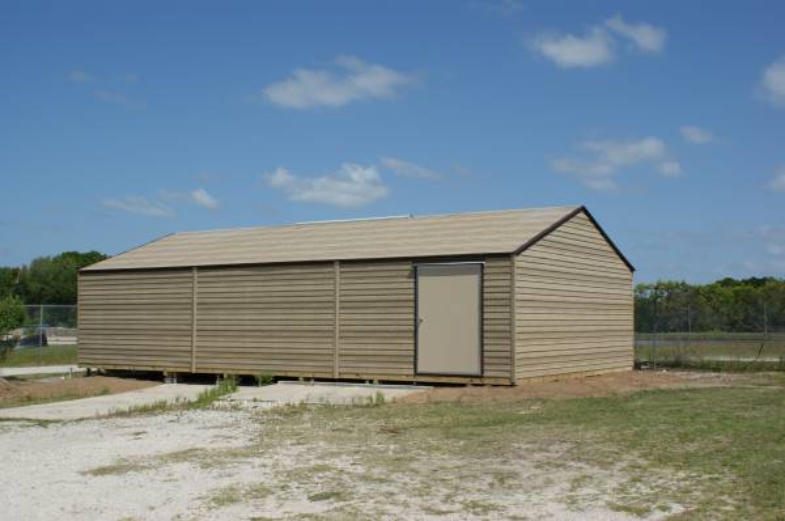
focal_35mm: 42
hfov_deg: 46.5
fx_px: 914
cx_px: 392
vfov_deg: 31.8
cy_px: 260
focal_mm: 28
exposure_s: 1/320
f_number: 10
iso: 100
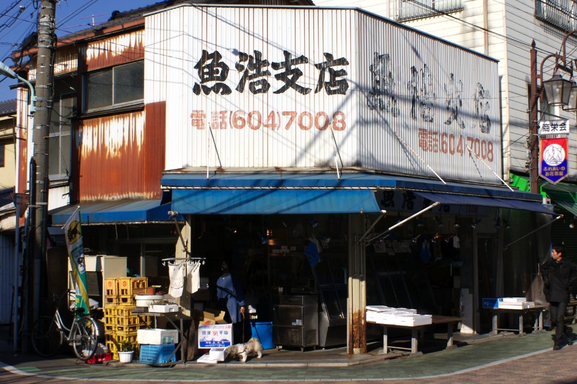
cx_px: 288
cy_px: 192
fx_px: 529
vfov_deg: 39.9
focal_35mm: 33
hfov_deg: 57.2
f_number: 10
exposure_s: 1/200
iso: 100
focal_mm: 22
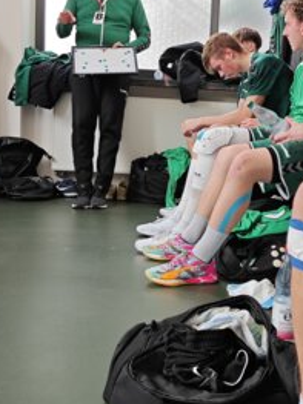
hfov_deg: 40.0
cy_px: 184
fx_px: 409
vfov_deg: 52.6
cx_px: 209
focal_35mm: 35
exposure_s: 1/27.5
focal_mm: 5.43
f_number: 1.8
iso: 160
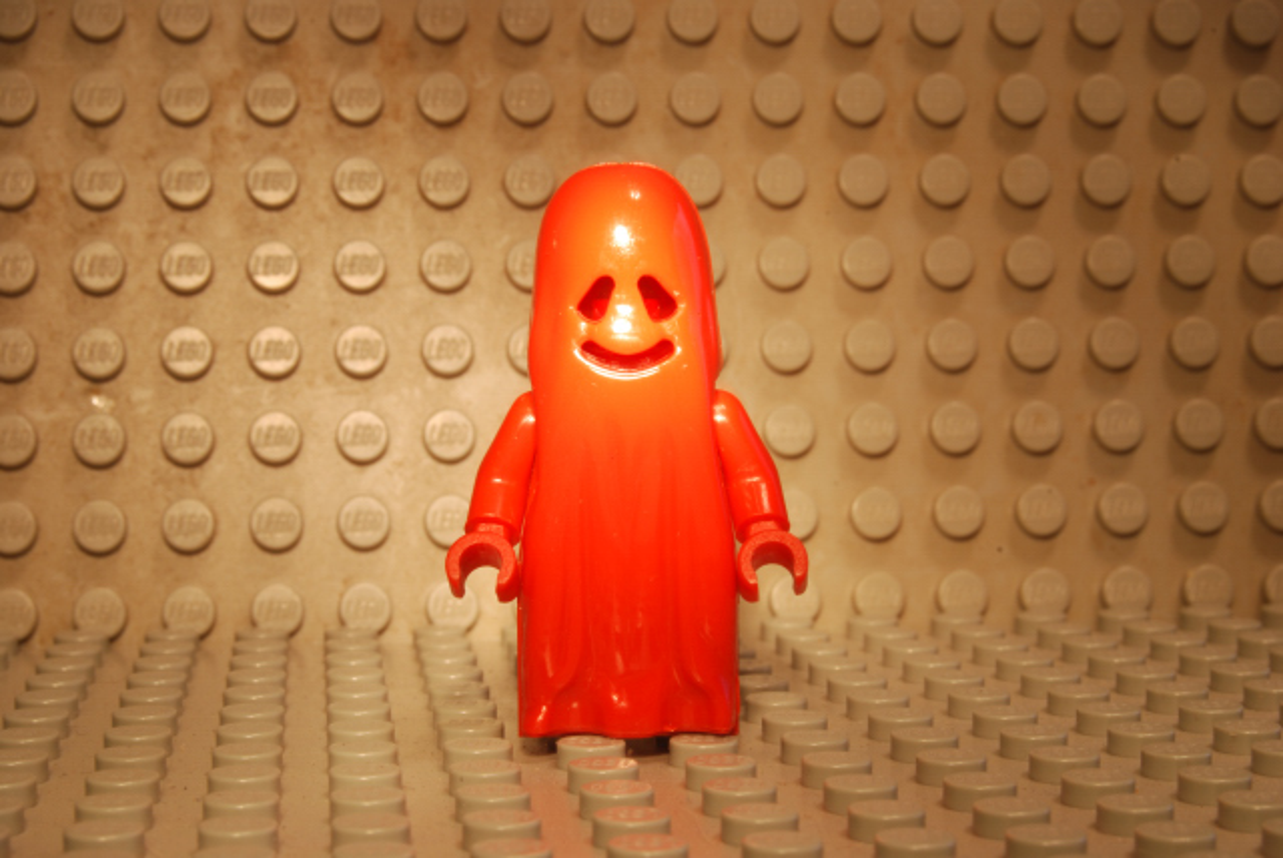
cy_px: 429
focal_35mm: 82
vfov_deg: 16.6
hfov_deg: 24.6
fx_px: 2943
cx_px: 642
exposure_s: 4
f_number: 29
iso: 100
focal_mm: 55
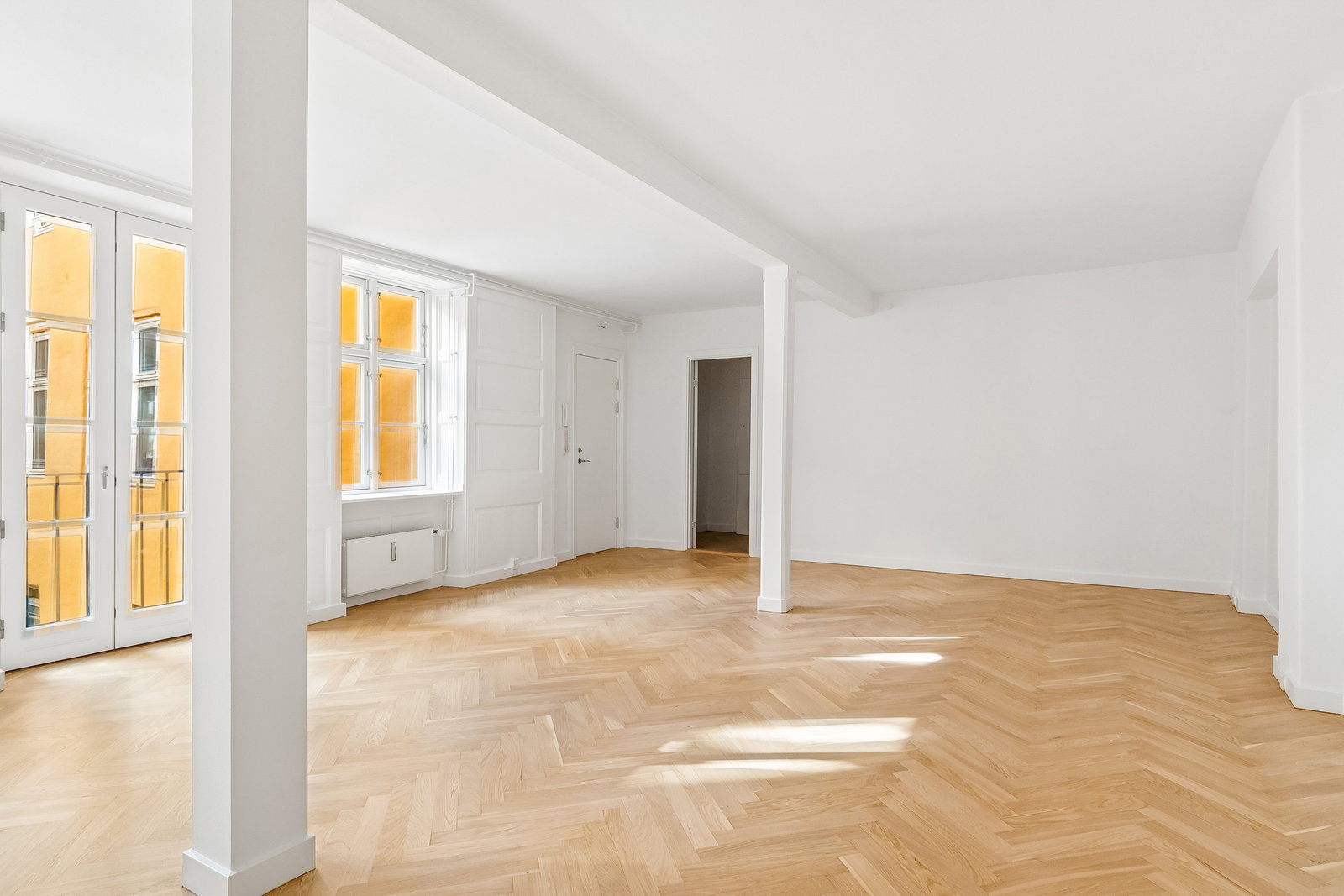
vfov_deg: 67.4
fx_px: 672
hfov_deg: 90.0
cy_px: 448
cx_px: 672
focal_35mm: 18
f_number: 10
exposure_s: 1/1.25
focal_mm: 12
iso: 200
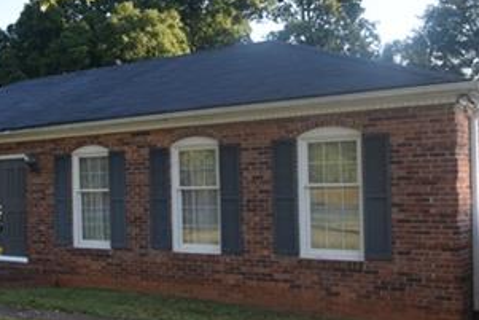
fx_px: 679
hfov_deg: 36.7
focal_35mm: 51
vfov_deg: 26.5
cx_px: 60
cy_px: 180
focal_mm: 10
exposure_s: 1/125
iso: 125
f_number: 5.6
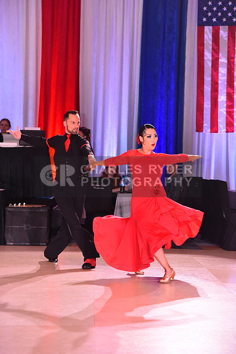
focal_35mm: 100
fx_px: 983
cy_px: 177
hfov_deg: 13.7
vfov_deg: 20.4
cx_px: 118
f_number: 5.6
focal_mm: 100
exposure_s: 1/250
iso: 2500
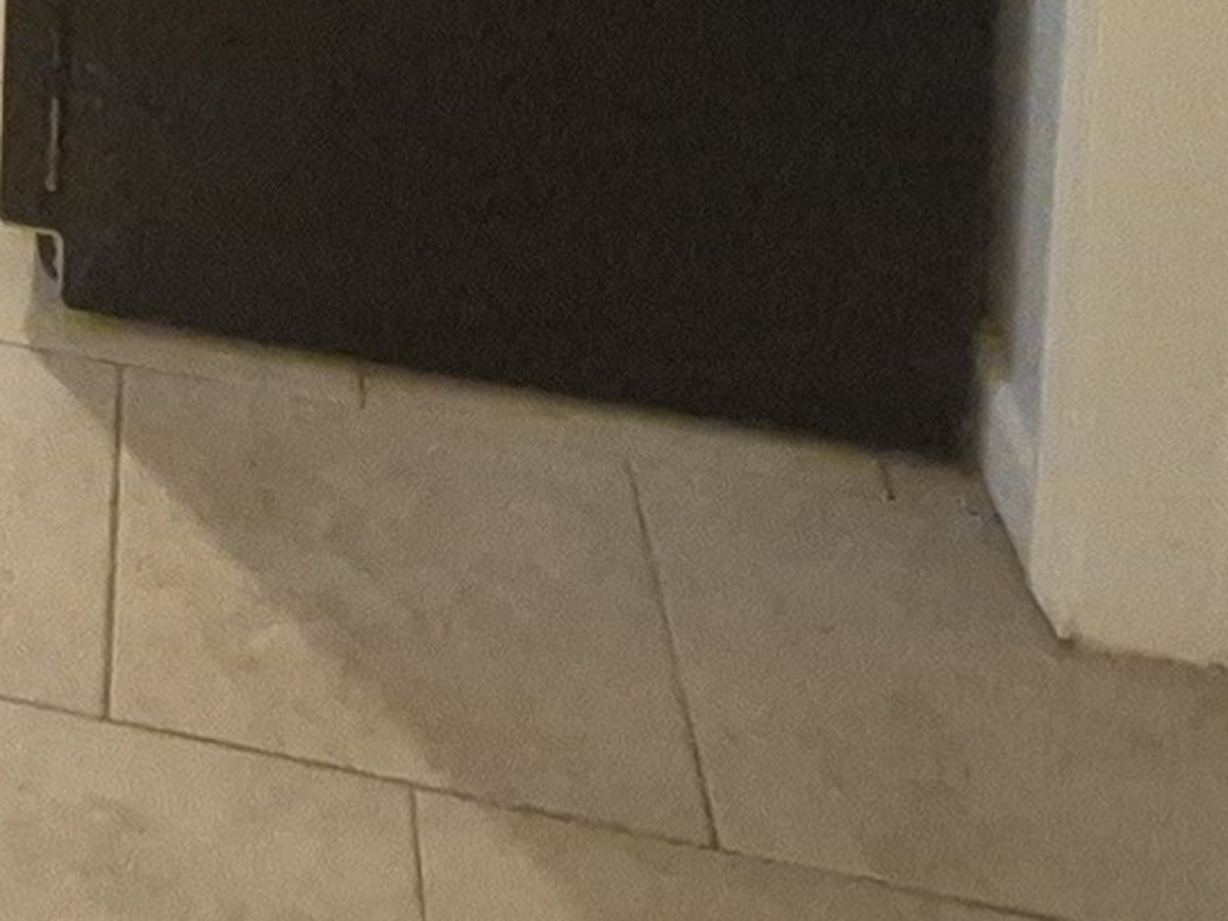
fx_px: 2625
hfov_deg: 21.9
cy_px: -1230
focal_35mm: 74
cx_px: -614
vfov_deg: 14.2
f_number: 2.2
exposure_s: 1/24
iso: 1600
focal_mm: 1.74
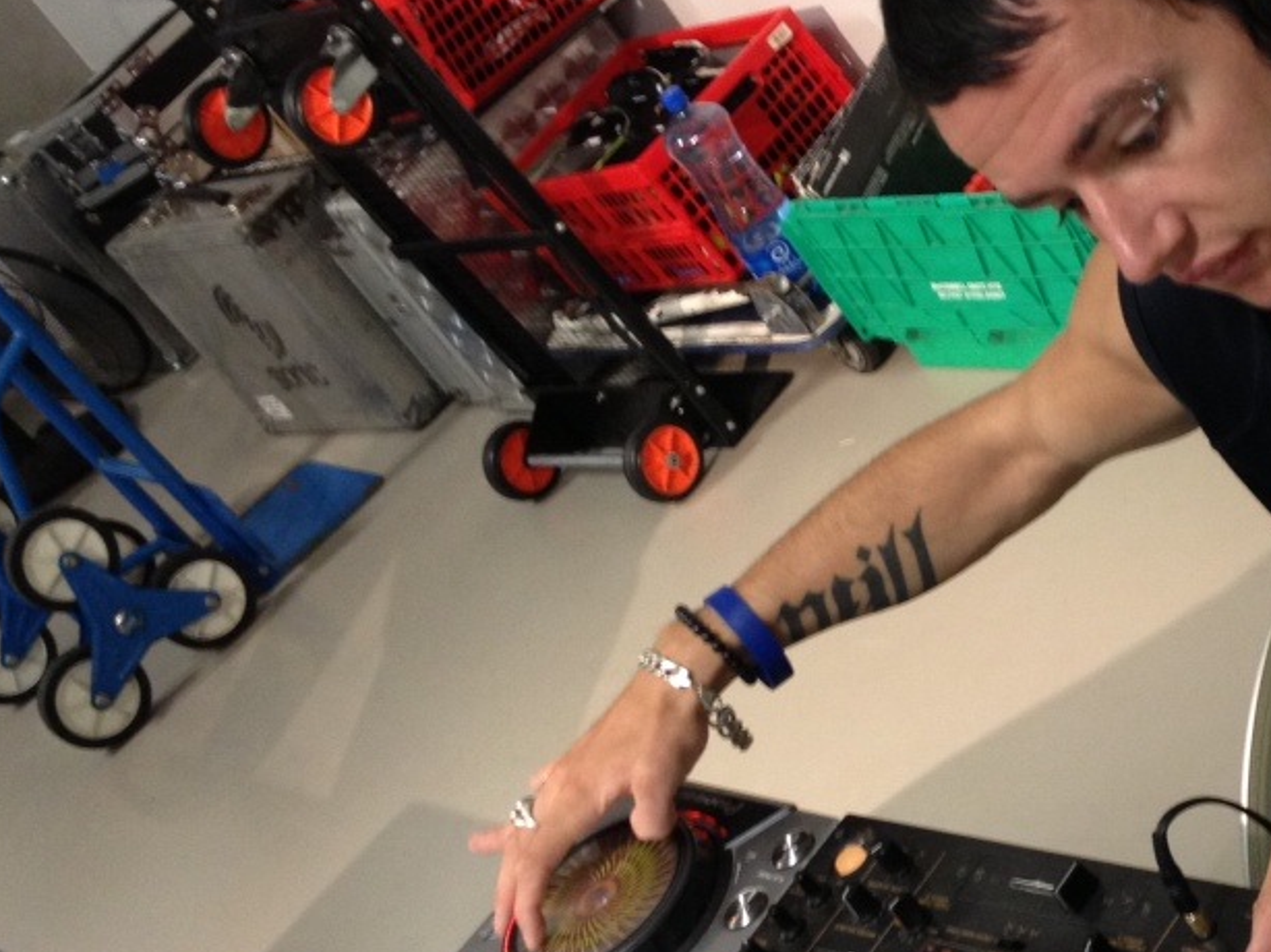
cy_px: 652
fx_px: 2679
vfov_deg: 20.1
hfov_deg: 25.5
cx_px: 1234
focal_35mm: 73
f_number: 2.4
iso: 160
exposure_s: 1/20
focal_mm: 4.28
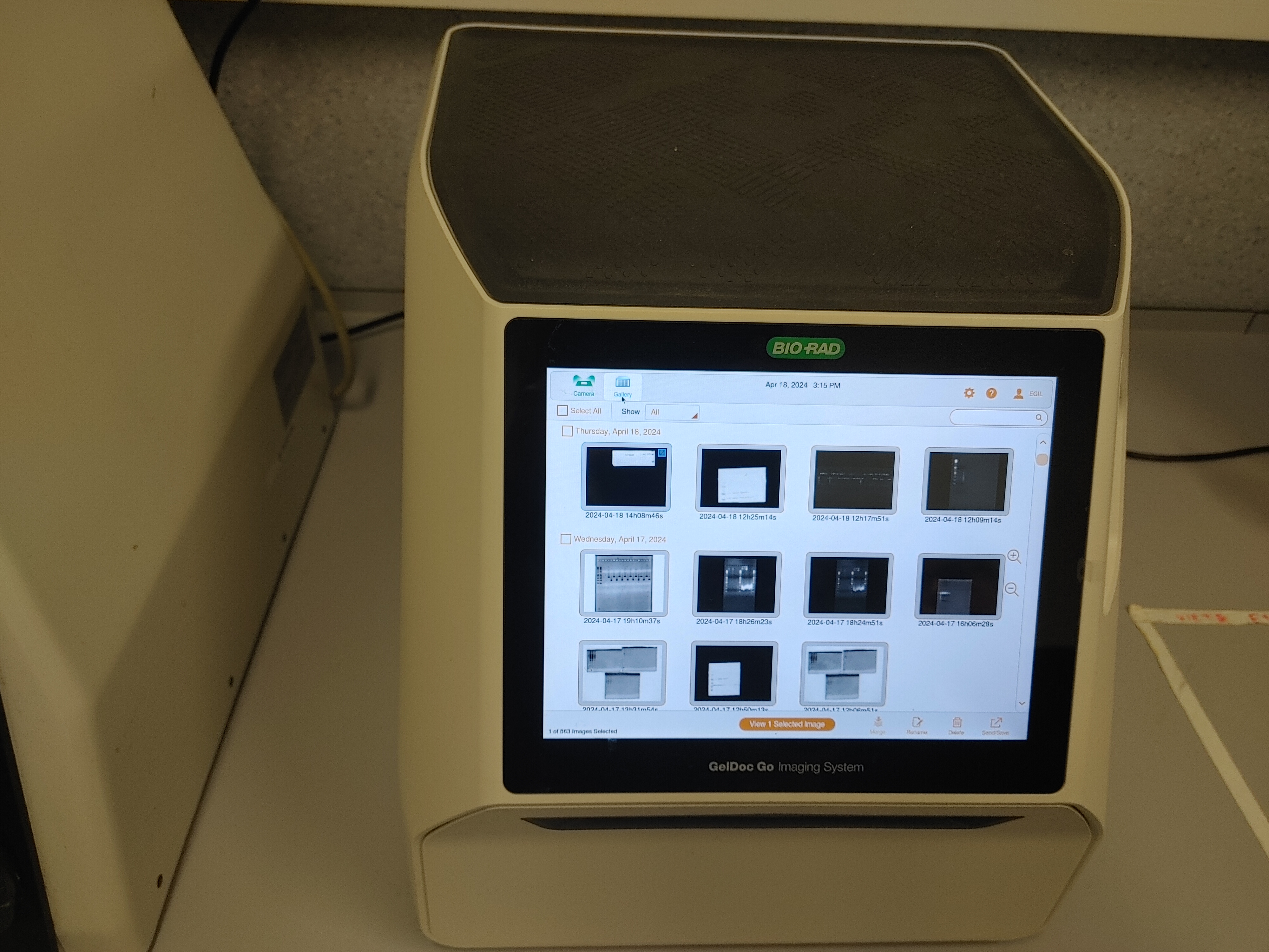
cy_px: 476
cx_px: 634
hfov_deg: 67.3
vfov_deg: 53.1
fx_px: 953
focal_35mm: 26
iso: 100
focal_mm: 4.81
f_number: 1.8
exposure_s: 1/100
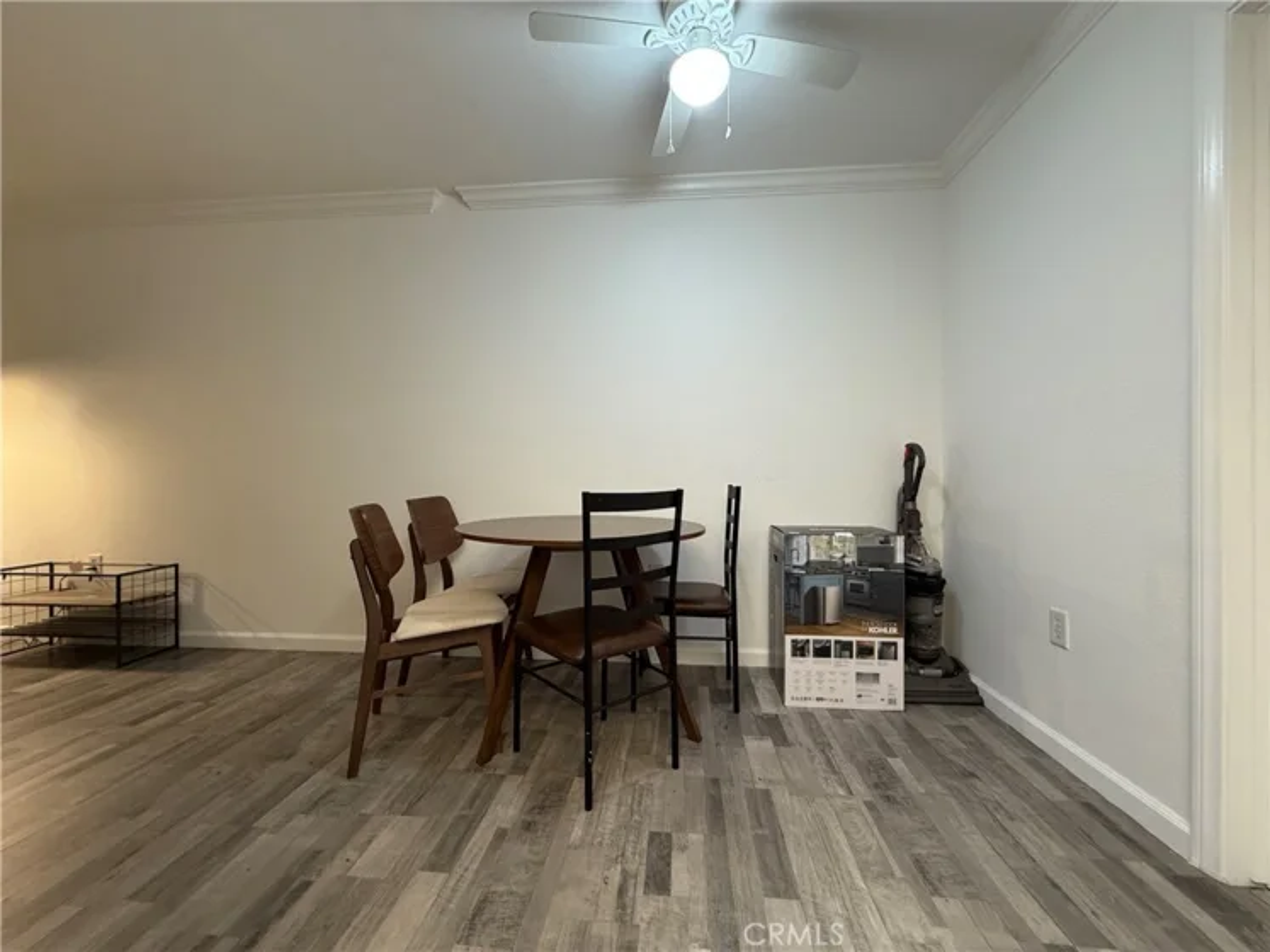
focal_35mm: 14
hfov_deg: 102.1
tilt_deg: +0.3
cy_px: 476
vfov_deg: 85.7
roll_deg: +0.4
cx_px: 635
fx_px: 514
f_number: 2.2
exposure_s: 1/60
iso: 250
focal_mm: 2.22
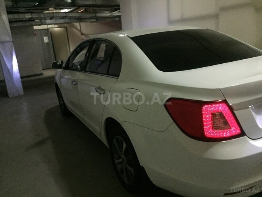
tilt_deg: -18.3
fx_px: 219
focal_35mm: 29
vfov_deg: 48.2
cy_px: 98
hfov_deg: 61.7
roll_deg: +5.0
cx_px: 131
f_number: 2.2
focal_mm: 4.15
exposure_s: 1/17
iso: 400
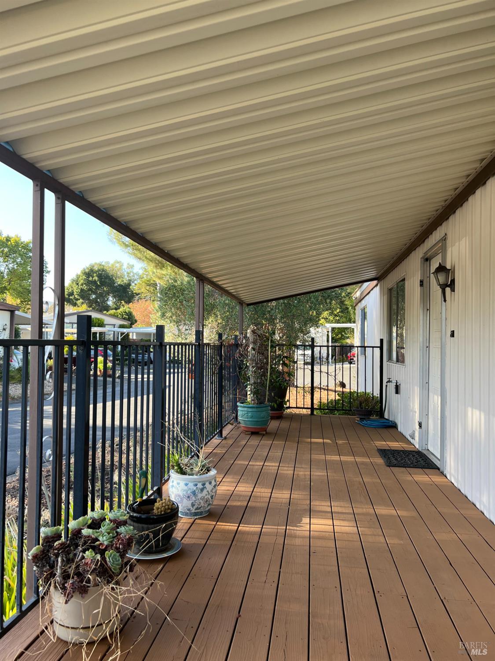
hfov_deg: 53.1
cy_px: 330
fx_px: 496
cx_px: 248
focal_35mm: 26
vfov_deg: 67.3
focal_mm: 5.7
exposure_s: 1/309
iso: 50
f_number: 1.5
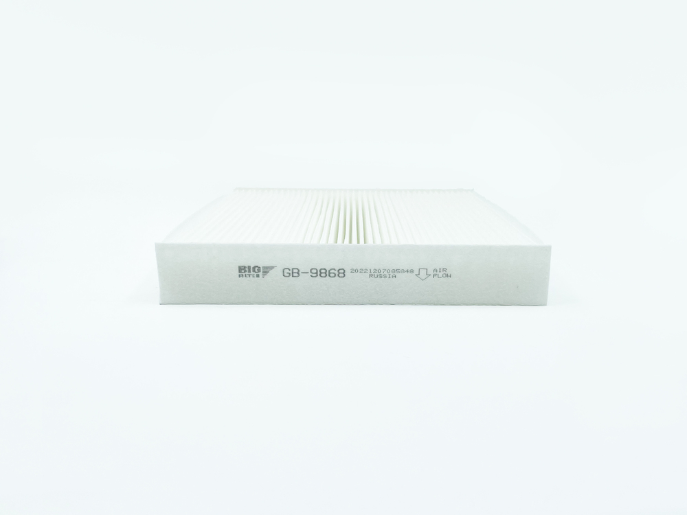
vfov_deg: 53.1
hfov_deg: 67.3
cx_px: 344
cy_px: 258
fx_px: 516
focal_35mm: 26
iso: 32
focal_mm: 4.2
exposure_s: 1/1383
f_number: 1.6
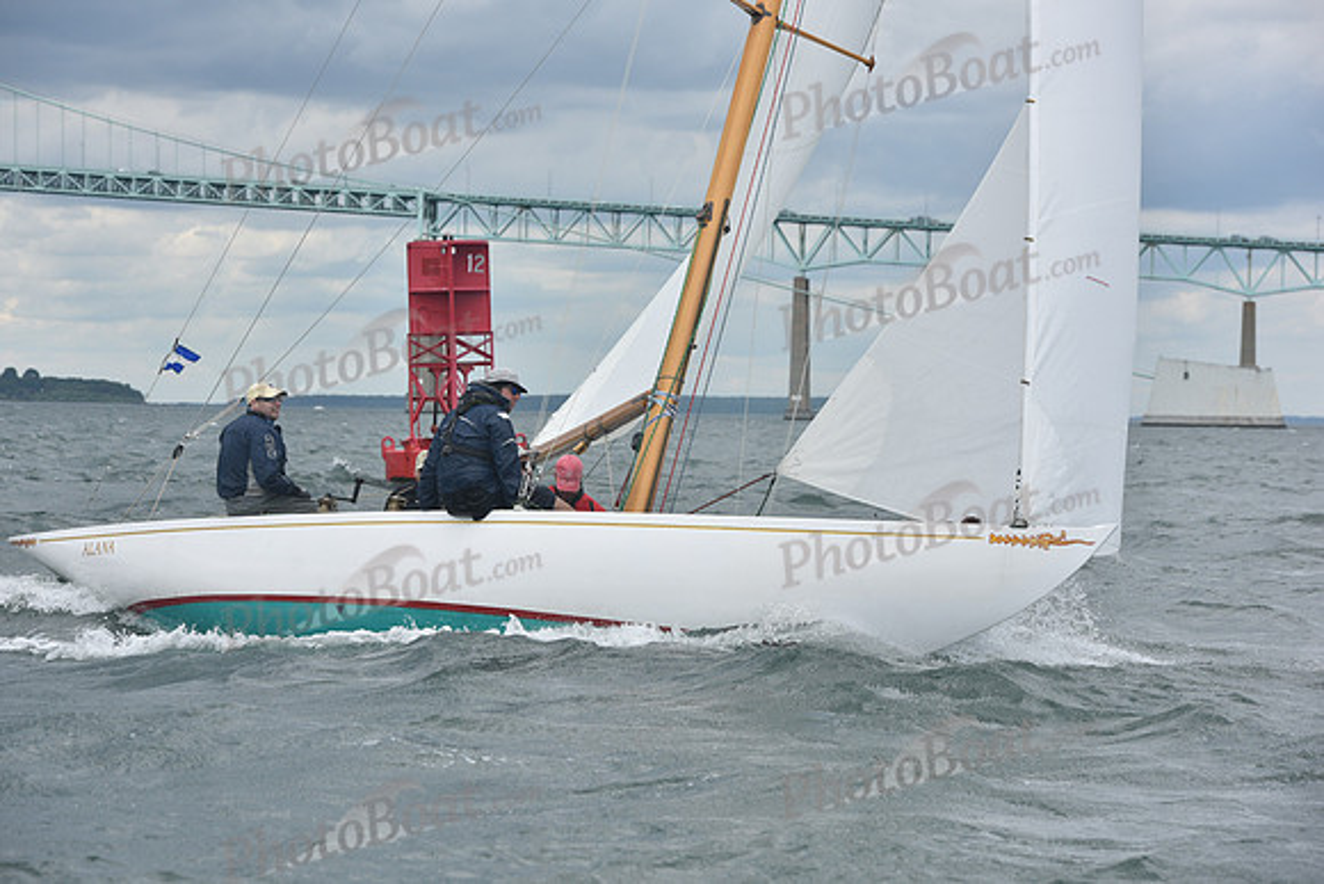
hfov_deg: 17.6
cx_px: 662
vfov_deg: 11.8
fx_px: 4267
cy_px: 442
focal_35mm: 116
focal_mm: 116
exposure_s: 1/1000
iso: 250
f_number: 7.1
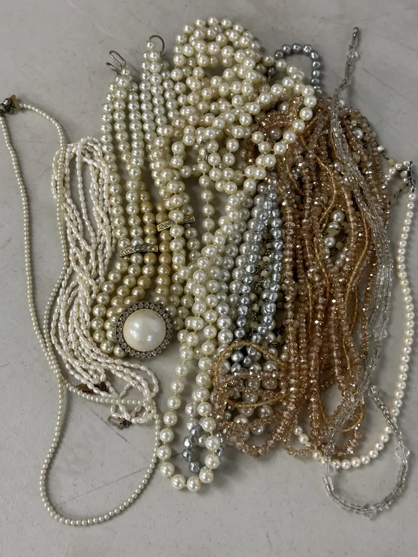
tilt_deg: -67.6
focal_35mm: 48
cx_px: 209
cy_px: 278
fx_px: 773
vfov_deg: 39.7
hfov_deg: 30.3
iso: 80
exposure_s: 1/50
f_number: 1.78
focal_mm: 6.86
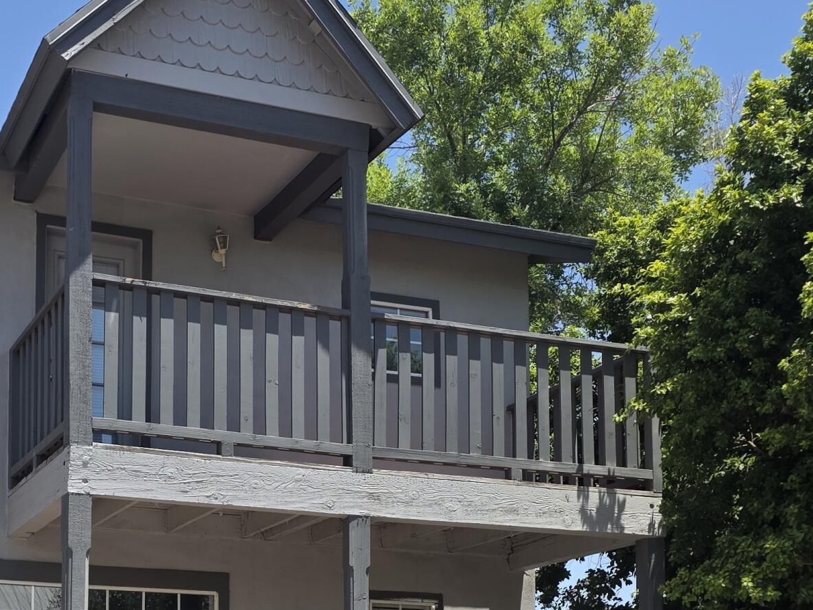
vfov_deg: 24.1
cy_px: 615
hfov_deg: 32.6
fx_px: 1362
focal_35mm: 58
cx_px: 206
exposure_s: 1/3637
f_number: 1.7
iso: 80
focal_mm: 6.3
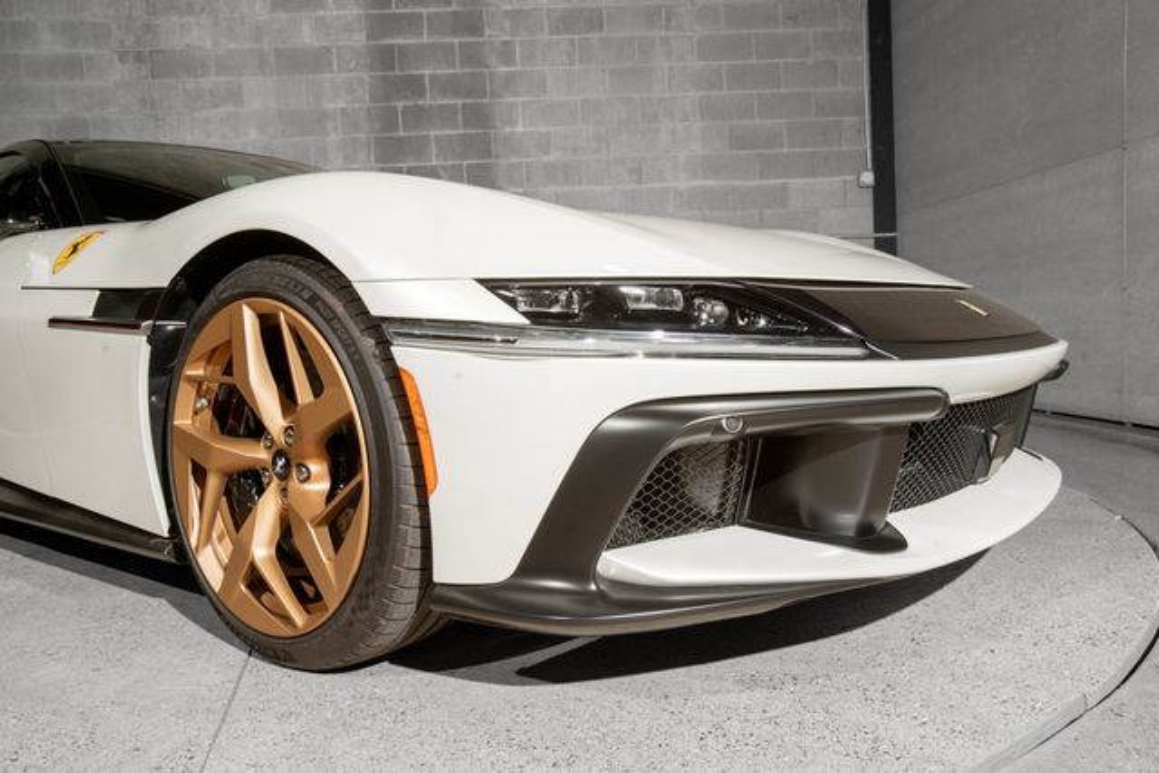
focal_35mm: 29
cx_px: 580
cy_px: 386
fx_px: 934
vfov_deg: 45.0
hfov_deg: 63.6
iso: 640
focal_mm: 29
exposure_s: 1/160
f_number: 11
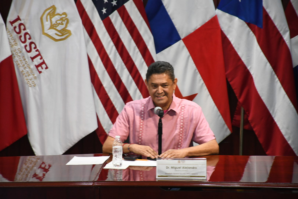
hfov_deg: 9.8
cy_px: 100
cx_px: 149
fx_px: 1738
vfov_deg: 6.5
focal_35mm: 210
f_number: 6.3
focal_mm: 140
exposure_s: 1/100
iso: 3200
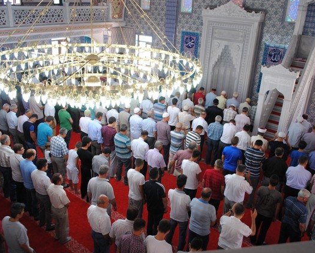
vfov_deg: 47.1
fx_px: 289
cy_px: 127
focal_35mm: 31
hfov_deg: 57.2
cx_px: 158
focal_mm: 18
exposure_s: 1/30
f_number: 3.5
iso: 200
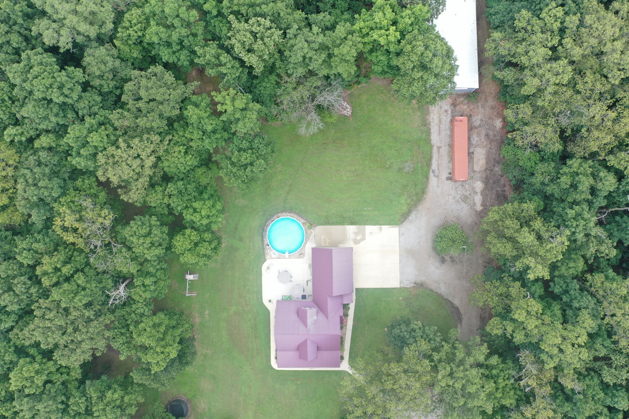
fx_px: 489
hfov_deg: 65.5
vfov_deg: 46.4
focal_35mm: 28
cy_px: 210
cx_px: 314
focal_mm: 10.26
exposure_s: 1/120
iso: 100
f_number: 4
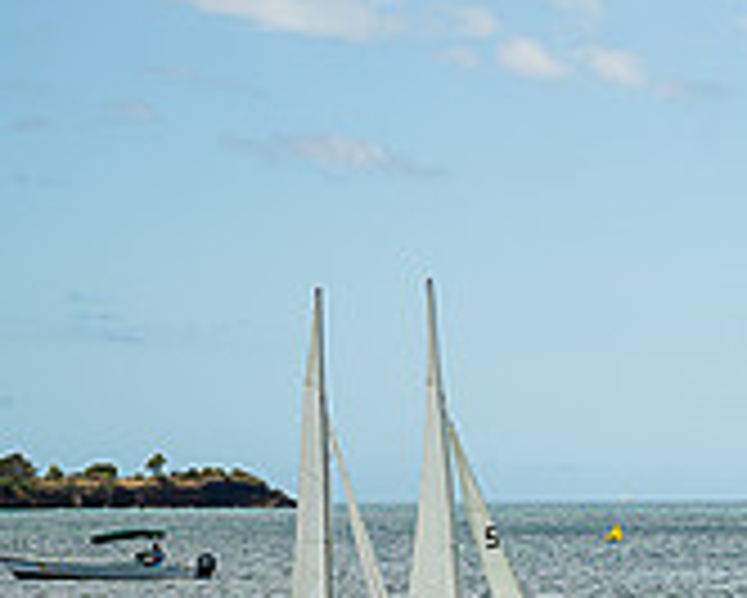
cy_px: 216
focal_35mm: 180
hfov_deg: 10.3
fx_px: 3982
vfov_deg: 8.6
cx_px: 1173
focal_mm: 46
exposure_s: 1/320
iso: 64
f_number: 6.3
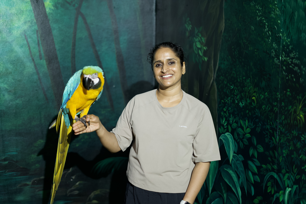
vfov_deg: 27.0
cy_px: 102
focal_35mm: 50
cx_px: 153
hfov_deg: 39.6
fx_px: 425
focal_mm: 50
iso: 2000
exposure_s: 1/100
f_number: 1.8
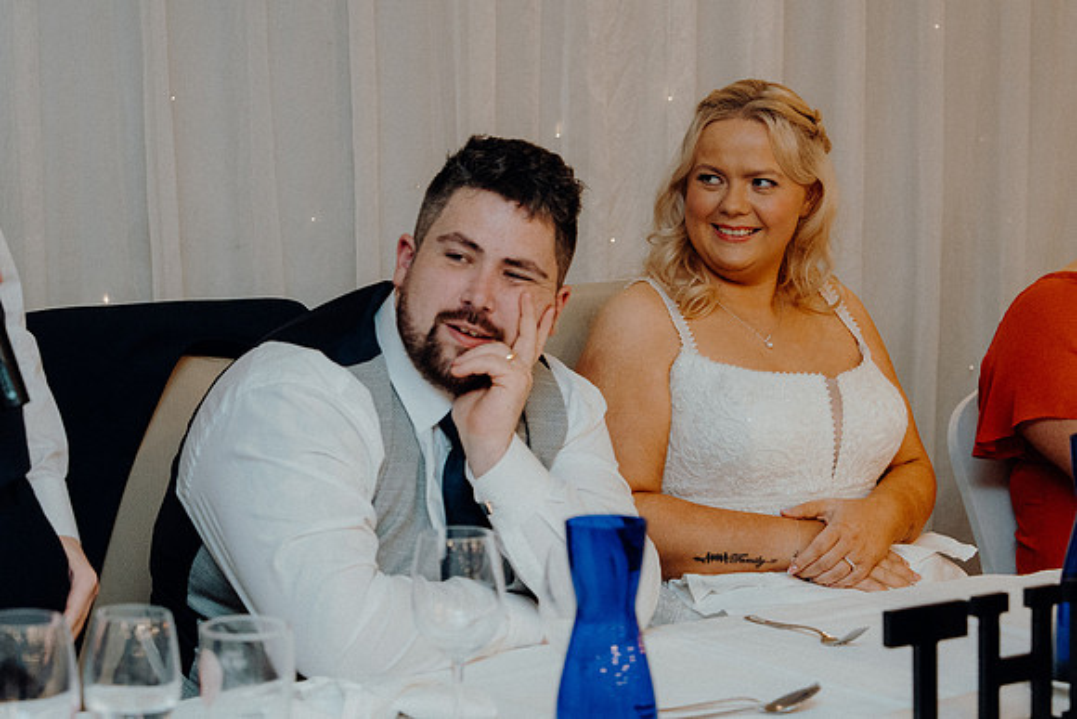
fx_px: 2813
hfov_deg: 21.7
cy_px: 360
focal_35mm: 94
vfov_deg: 14.6
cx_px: 538
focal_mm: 63
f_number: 3.5
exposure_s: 1/160
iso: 2500
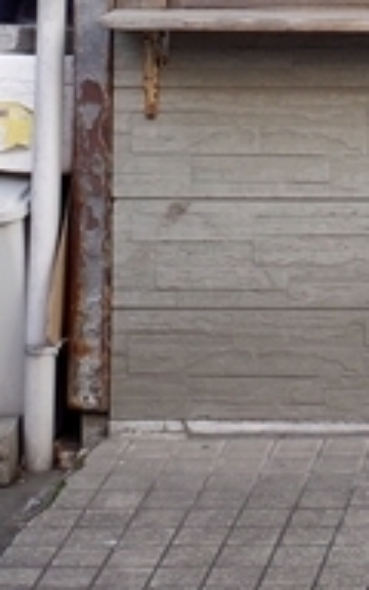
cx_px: 750
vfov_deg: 11.0
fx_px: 2864
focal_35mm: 178
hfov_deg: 7.1
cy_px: -453
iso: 200
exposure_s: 1/125
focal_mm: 18.3
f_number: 5
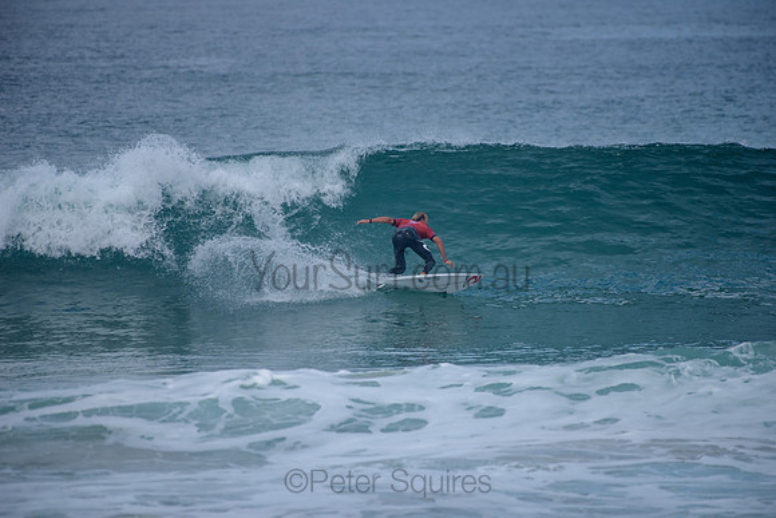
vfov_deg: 2.8
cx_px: 388
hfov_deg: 4.1
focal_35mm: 500
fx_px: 10780
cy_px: 259
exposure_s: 1/2000
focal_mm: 500
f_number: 5.6
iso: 280
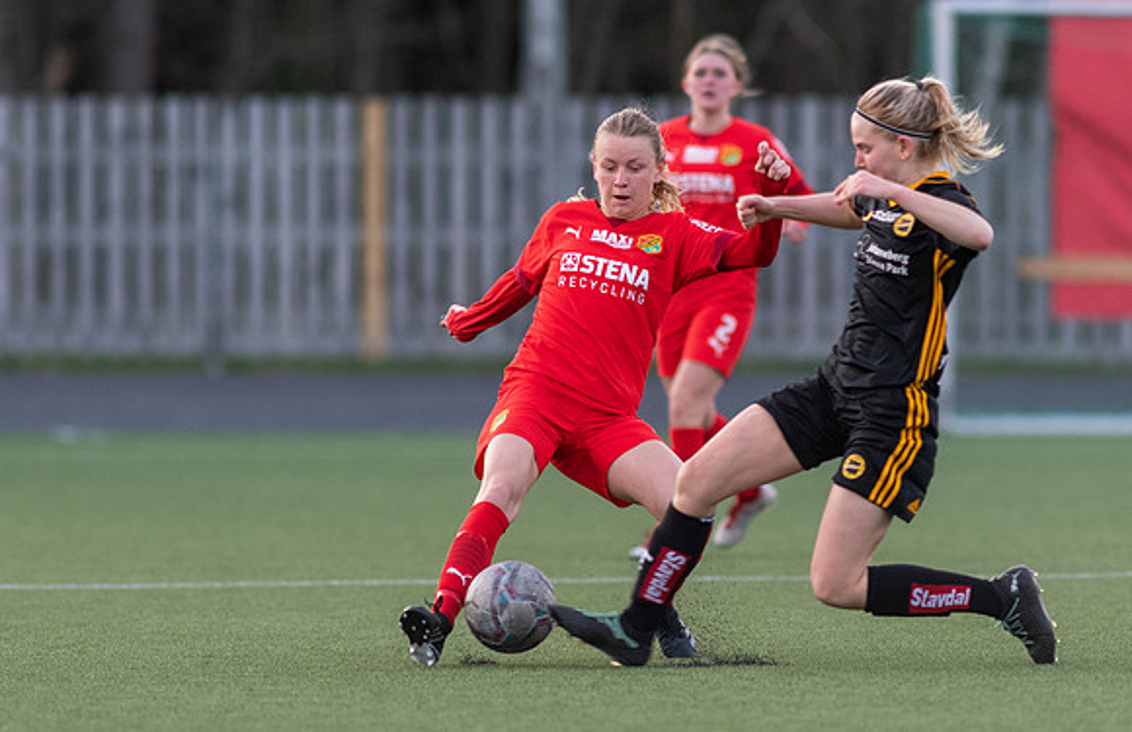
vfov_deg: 2.2
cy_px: 377
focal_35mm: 604
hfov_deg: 3.4
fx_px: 18826
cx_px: 575
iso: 1100
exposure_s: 1/800
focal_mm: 300
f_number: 3.2
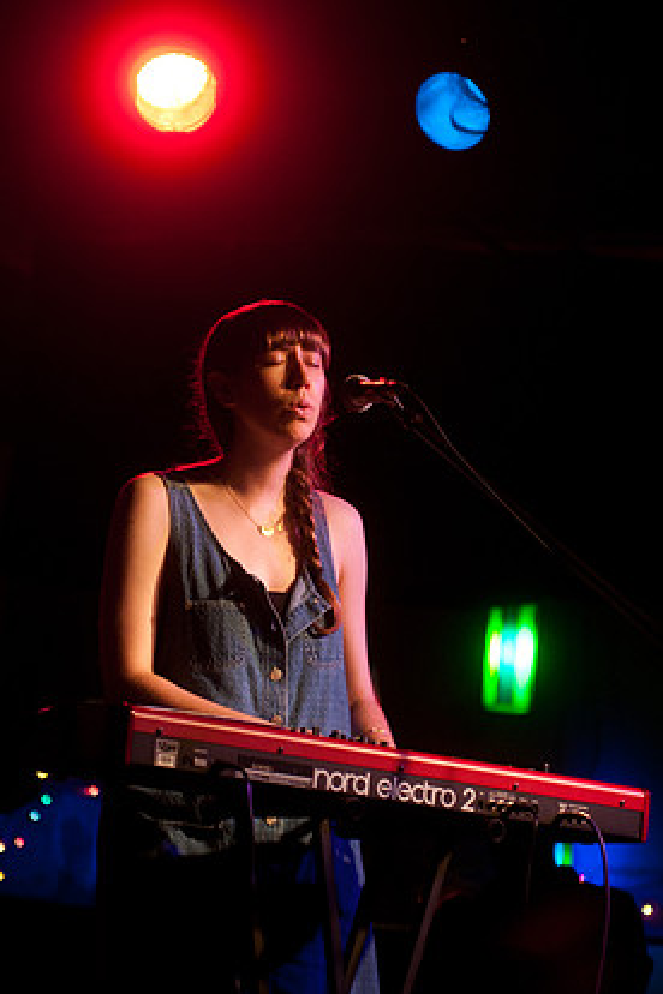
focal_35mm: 114
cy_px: 483
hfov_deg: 12.0
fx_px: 3149
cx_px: 341
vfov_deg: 17.9
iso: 1000
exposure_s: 1/50
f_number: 2.8
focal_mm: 70
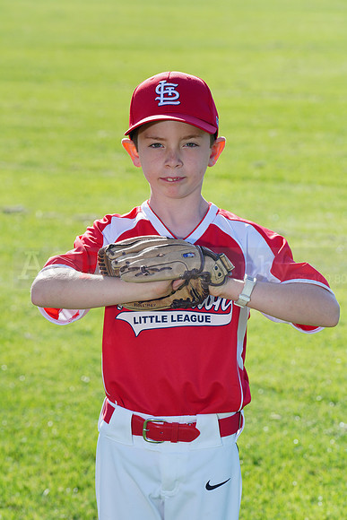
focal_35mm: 184
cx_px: 174
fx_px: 2659
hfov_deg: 7.5
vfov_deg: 11.2
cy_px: 260
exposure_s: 1/200
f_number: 10
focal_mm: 184
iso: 200
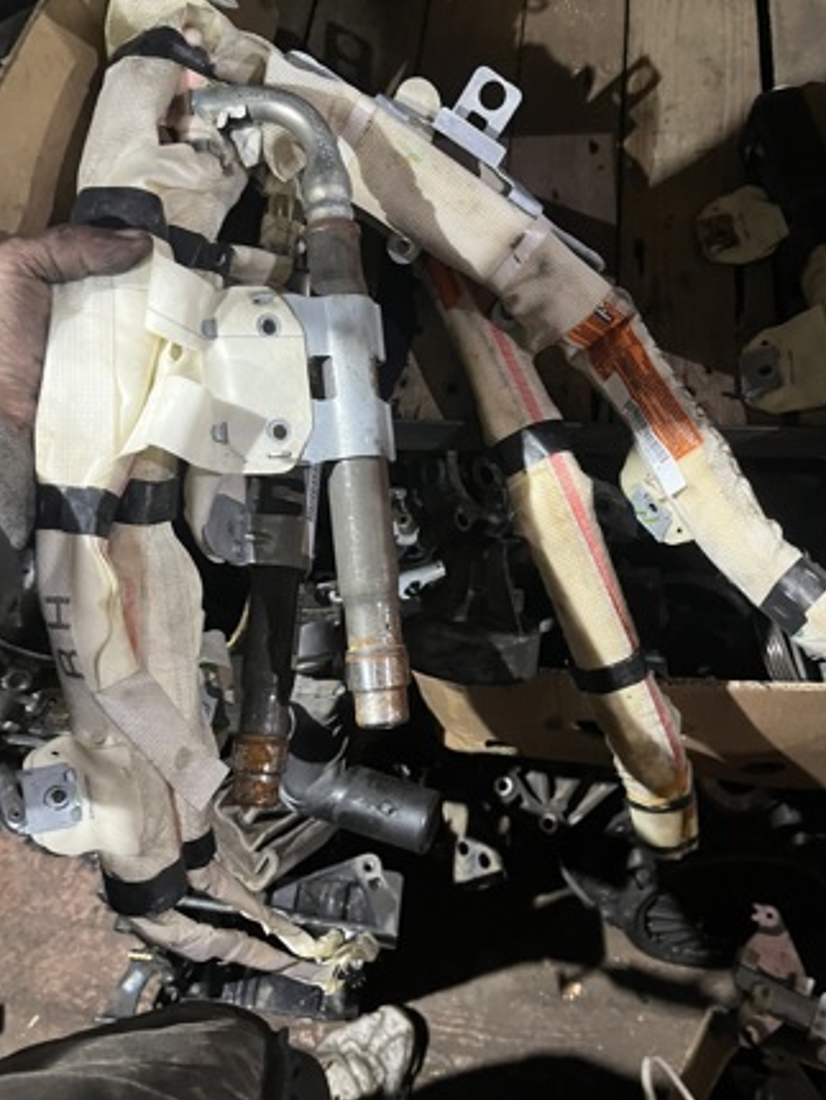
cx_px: 417
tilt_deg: -60.6
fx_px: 922
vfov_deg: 61.6
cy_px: 524
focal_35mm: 29
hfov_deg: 48.3
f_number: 1.6
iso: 500
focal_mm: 5.1
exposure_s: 1/33
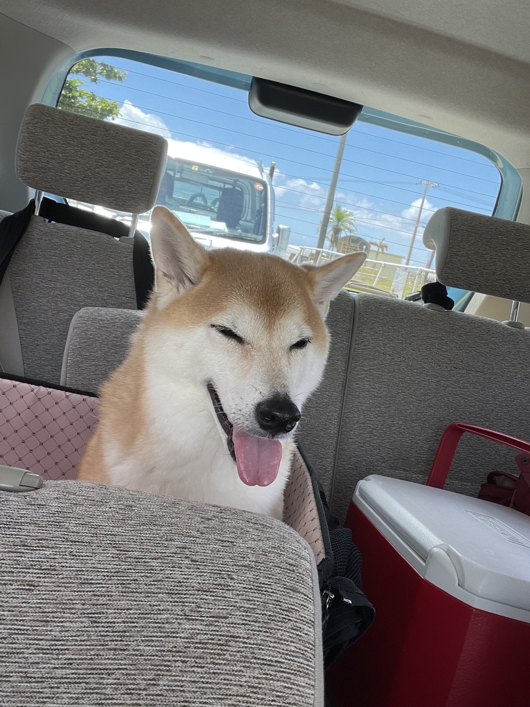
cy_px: 354
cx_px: 265
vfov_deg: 60.0
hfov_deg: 46.8
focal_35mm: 30
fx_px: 612
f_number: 2.2
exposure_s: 1/167
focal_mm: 2.71
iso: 25
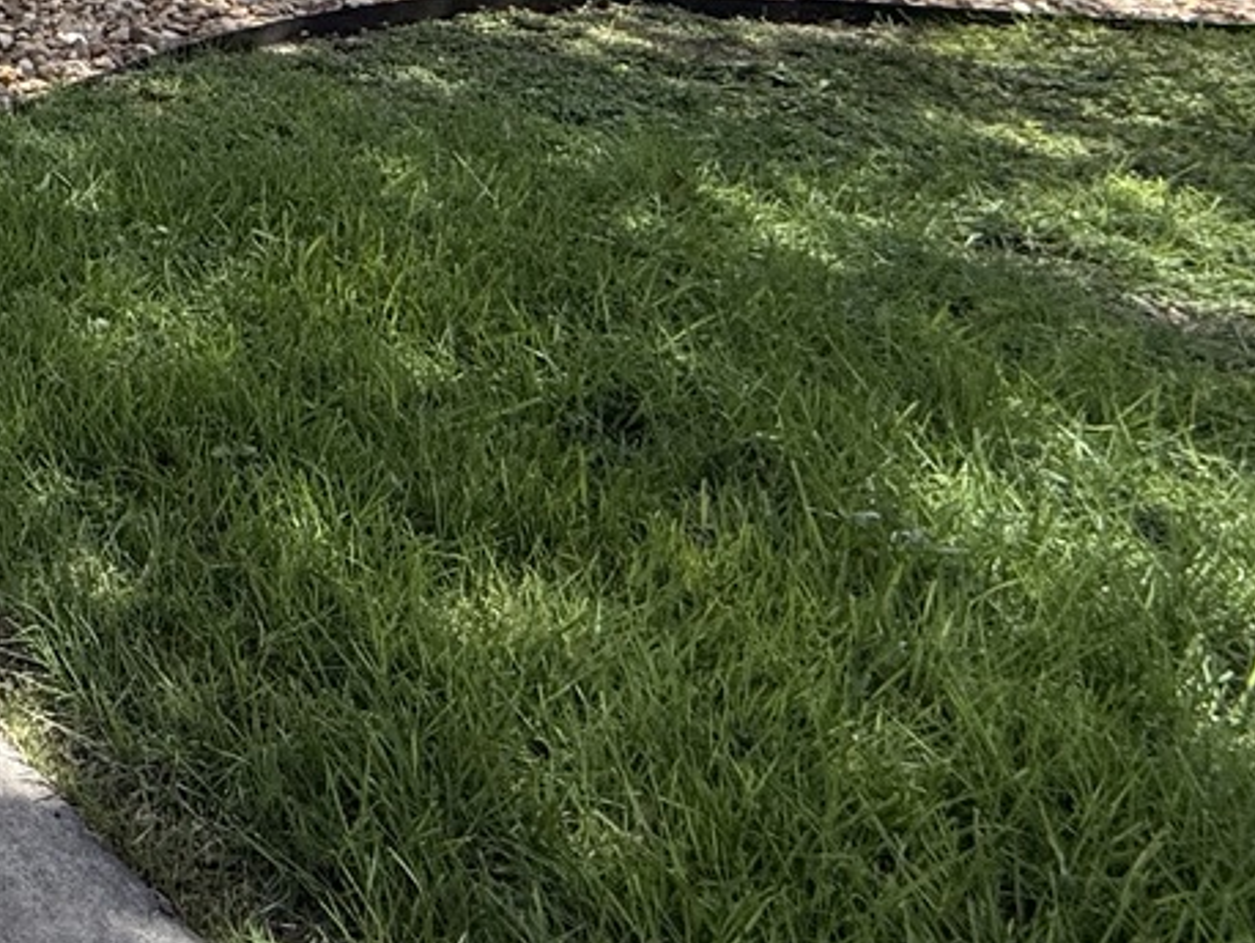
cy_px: -291
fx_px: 1596
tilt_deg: -4.5
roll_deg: +1.3
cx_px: -691
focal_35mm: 44
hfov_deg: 27.2
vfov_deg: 27.4
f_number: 2.2
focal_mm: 2.22
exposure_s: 1/955
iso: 50
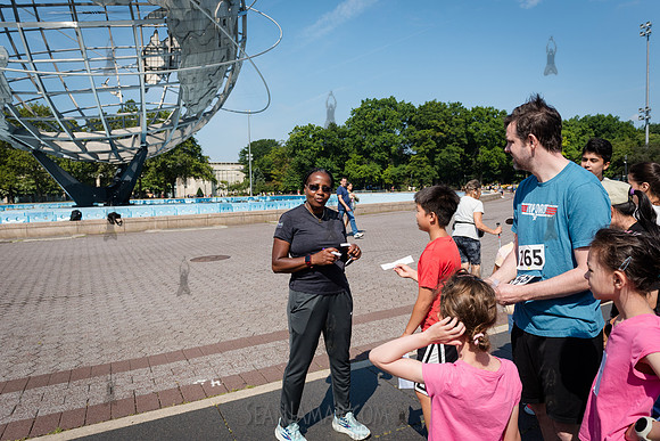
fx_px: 469
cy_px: 220
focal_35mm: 26
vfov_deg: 50.3
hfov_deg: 70.2
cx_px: 342
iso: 400
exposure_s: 1/2000
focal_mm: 24
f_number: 5
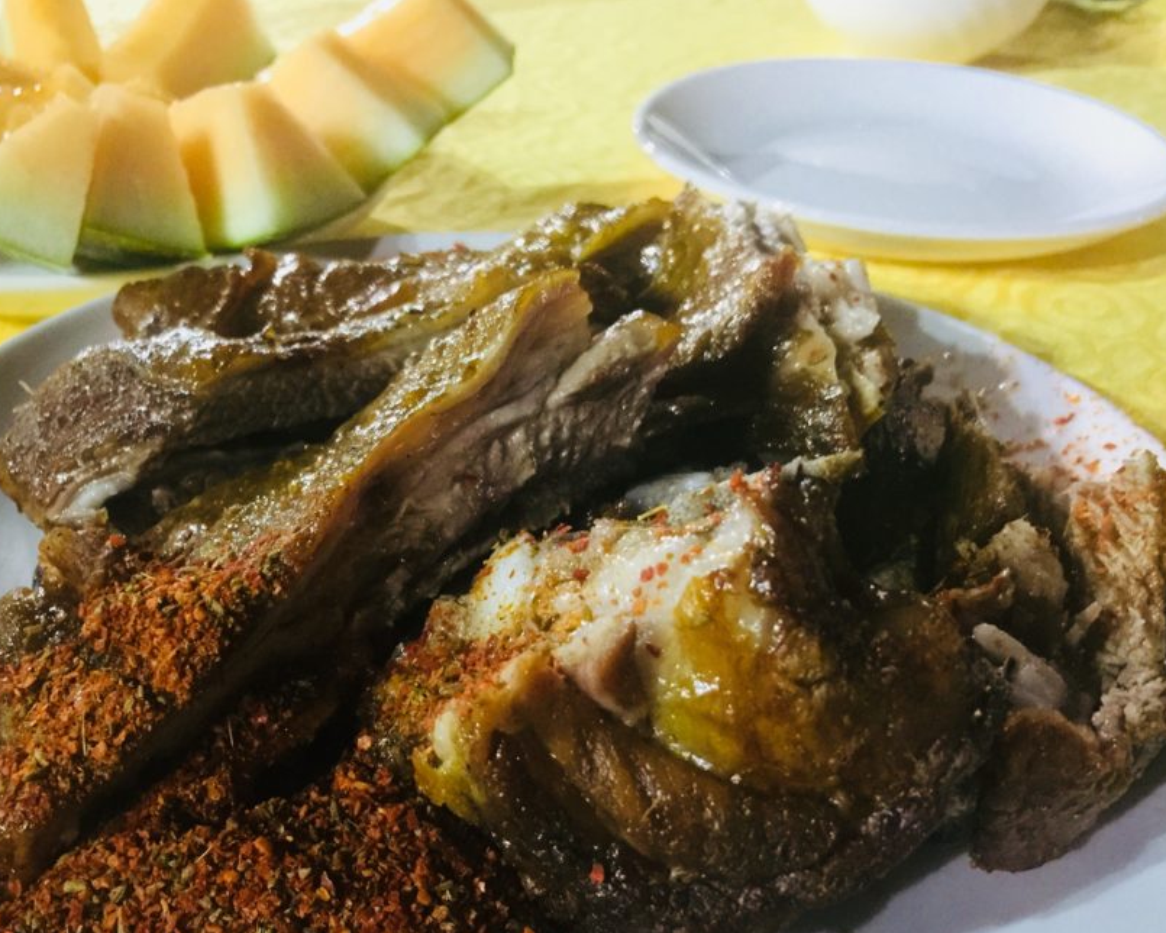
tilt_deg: -34.2
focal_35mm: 36
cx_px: 442
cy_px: 530
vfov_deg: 41.1
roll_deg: -1.1
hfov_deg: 49.8
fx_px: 1242
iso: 200
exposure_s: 1/8
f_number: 2.2
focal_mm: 4.15
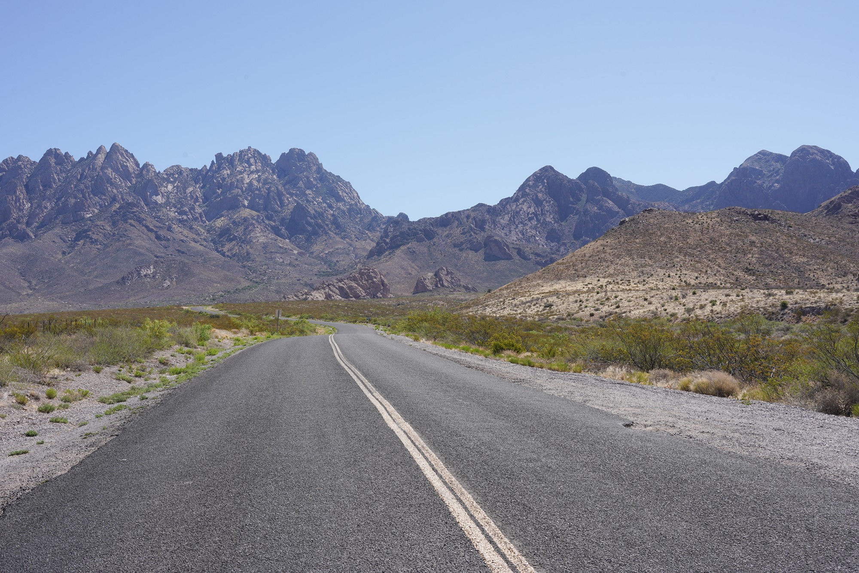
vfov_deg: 35.1
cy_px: 286
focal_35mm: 38
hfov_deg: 50.7
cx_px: 430
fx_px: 907
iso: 100
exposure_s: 1/100
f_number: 16
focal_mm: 38
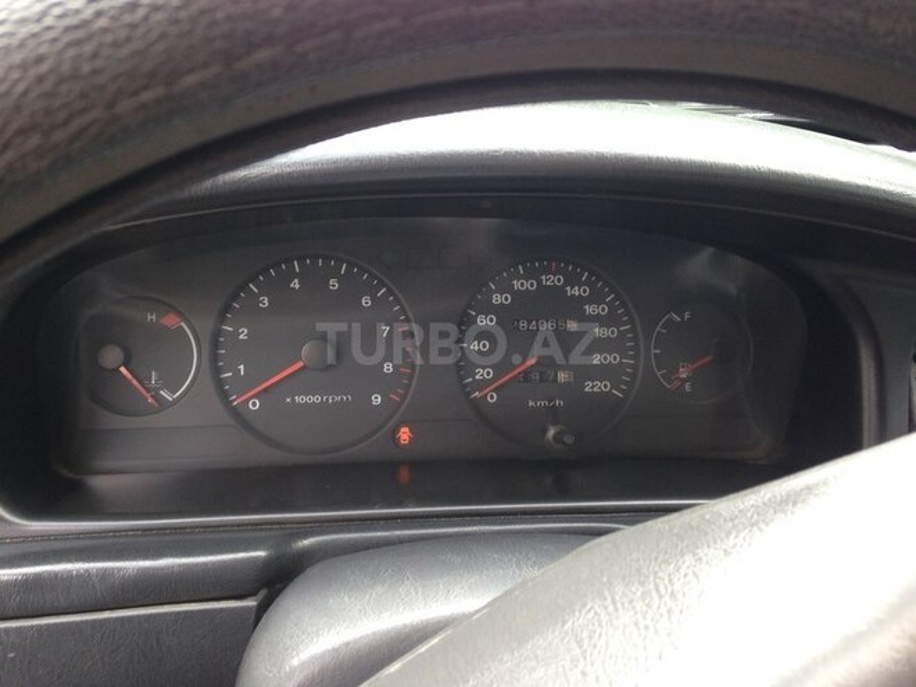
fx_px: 873
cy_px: 344
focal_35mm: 33
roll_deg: -3.4
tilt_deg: -20.5
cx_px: 458
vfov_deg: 42.9
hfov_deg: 55.4
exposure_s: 1/40
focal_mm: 4.12
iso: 50
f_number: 2.4
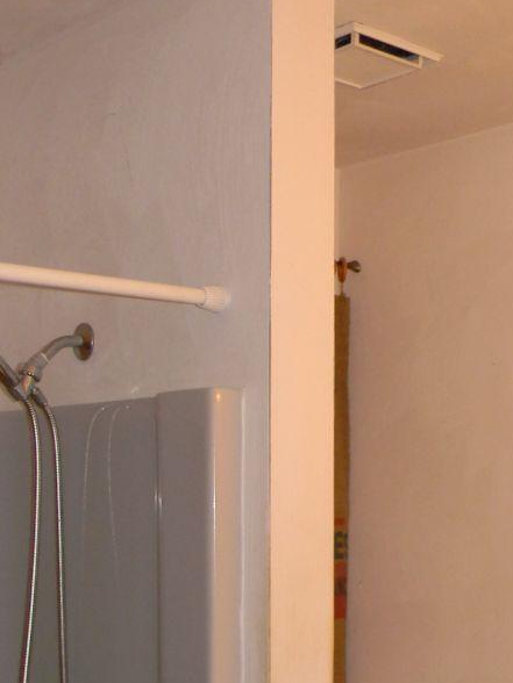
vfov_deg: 28.1
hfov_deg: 22.4
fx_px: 1284
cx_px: 391
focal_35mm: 65
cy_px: 675
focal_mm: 5
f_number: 3.5
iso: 200
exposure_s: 1/26
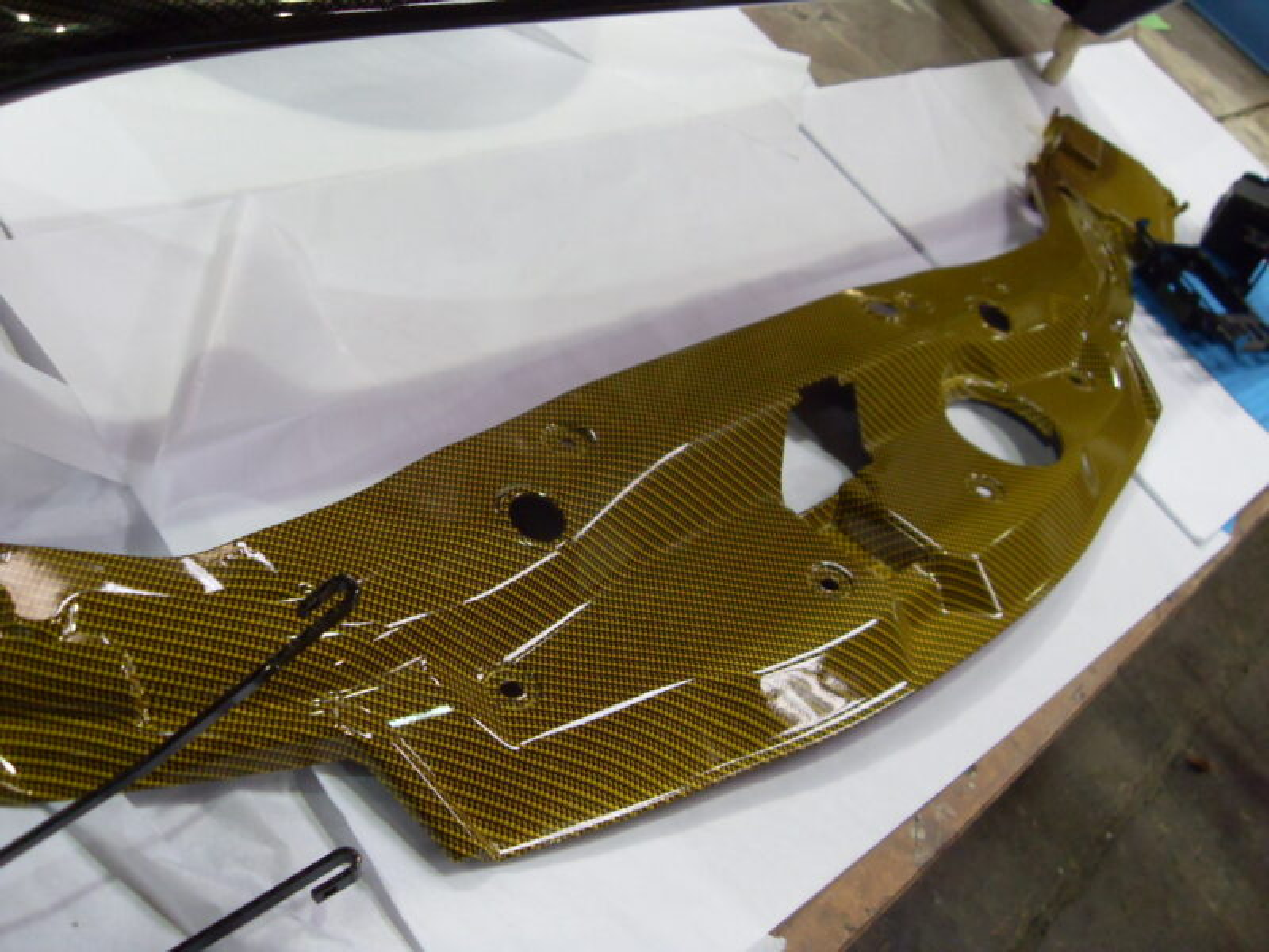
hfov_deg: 52.6
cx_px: 634
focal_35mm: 35
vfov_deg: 40.7
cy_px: 476
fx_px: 1283
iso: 200
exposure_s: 1/45
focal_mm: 6.3
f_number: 2.8
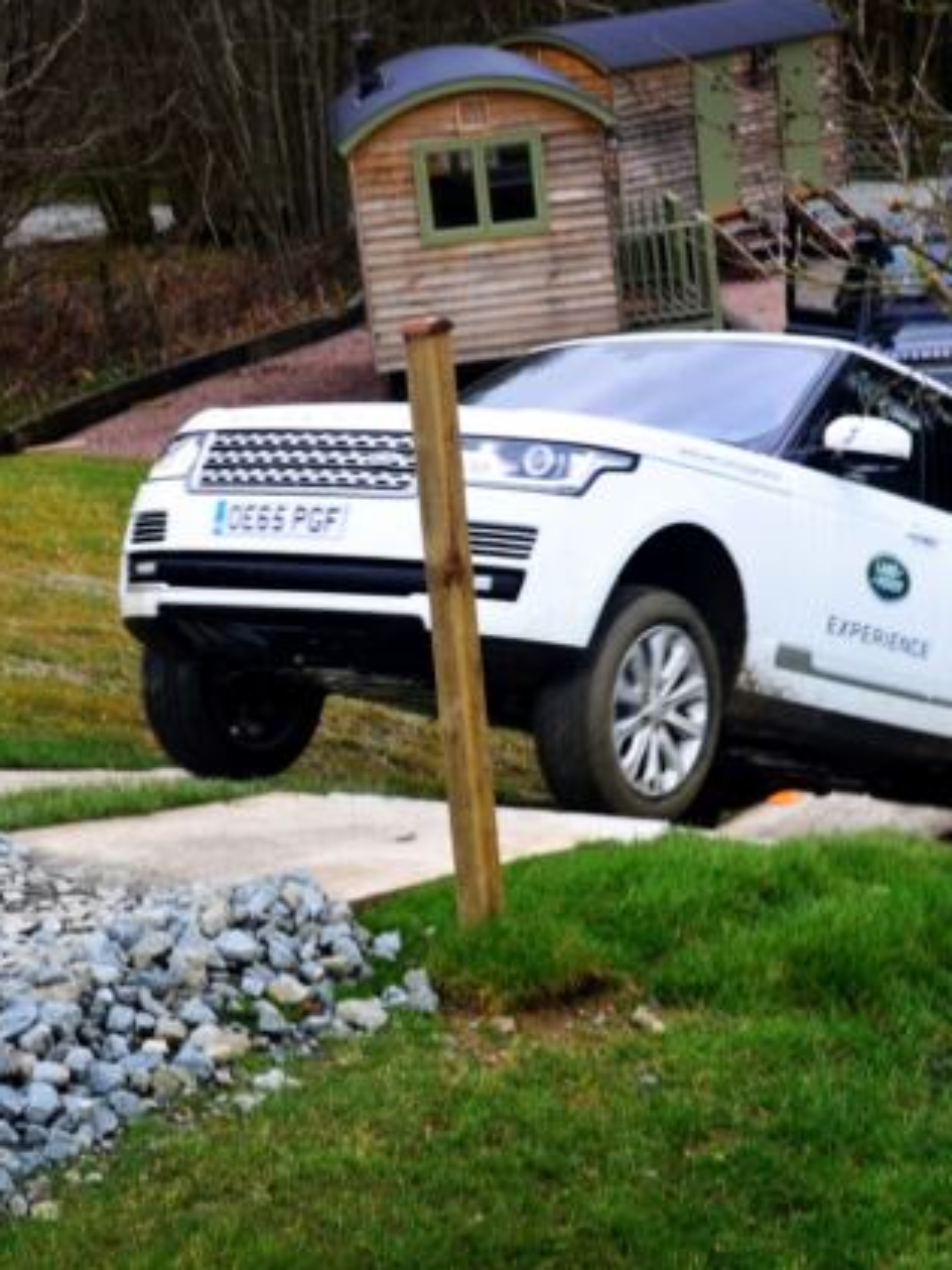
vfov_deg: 25.4
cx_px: 468
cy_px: 633
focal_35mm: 77
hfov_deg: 19.2
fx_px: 2814
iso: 200
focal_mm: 35
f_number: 13
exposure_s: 1/20
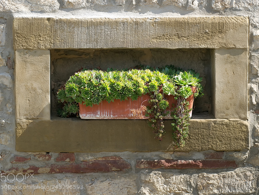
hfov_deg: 14.8
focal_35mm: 133
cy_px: 93
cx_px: 133
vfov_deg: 11.2
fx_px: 996
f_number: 5
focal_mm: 60
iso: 200
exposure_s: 1/400
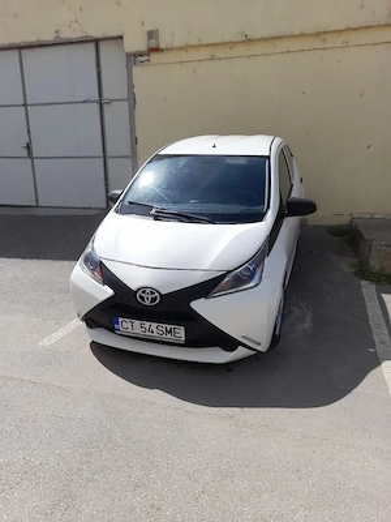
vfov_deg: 69.4
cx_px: 196
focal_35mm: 25
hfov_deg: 54.9
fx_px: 377
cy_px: 261
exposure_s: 1/909
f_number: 2
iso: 20
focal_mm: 4.6
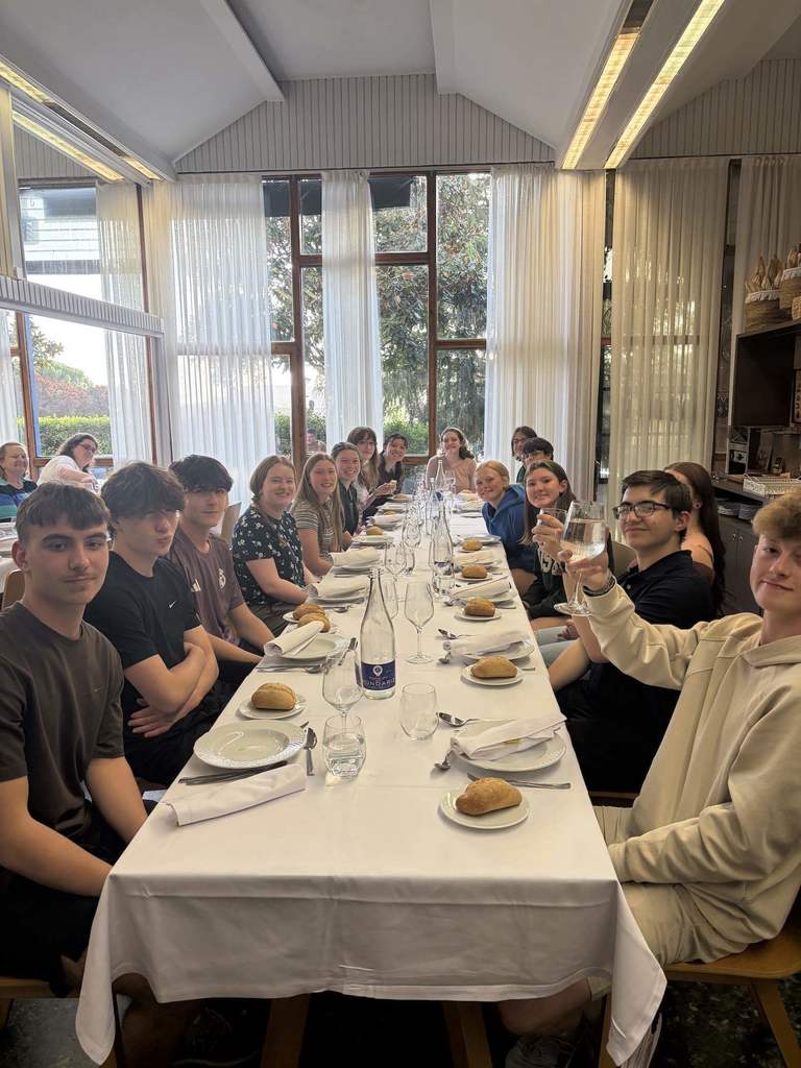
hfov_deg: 53.1
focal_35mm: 26
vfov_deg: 67.3
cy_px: 534
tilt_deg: -9.3
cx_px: 400
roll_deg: +0.1
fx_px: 802
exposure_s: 1/100
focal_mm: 5.96
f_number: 1.6
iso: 50
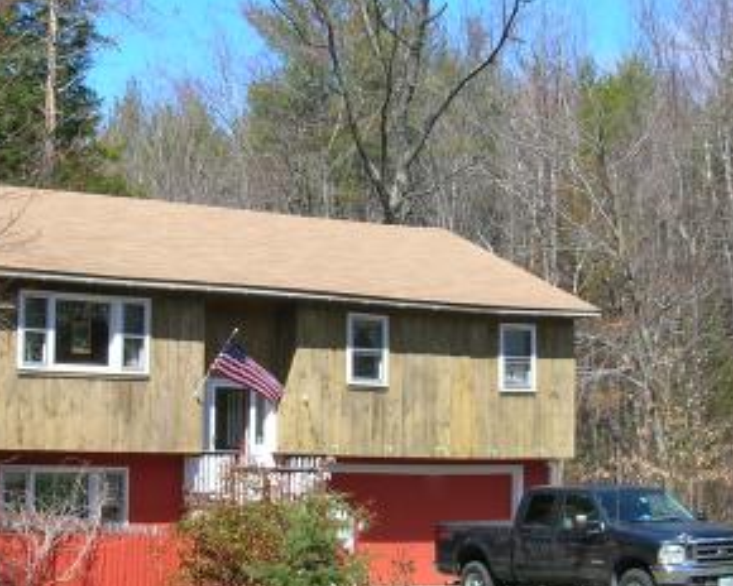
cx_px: 374
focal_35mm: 90
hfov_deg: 21.3
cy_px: 303
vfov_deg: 17.1
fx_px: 1952
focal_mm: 7.7
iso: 50
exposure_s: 1/204
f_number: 5.4
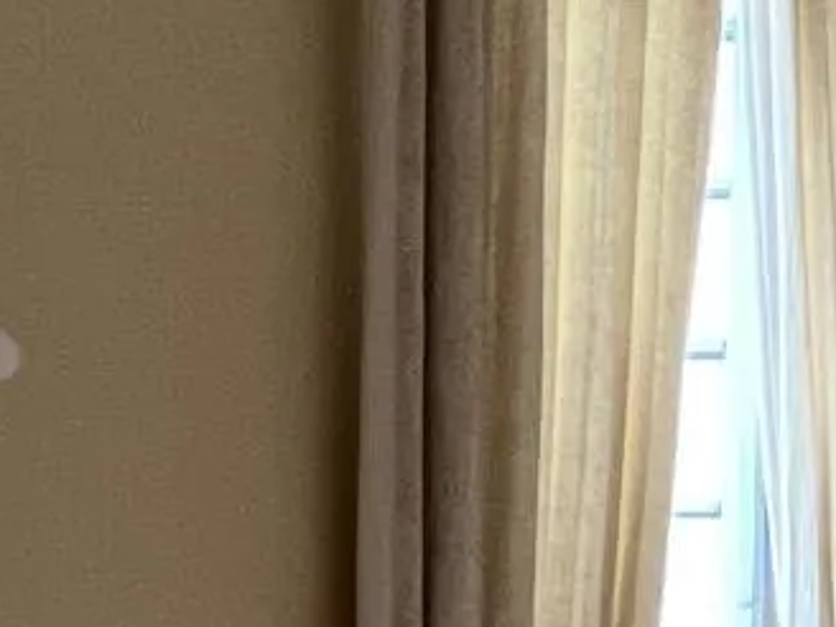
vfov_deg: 18.6
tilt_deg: +0.5
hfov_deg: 13.7
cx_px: 2174
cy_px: 703
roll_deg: -0.1
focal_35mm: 76
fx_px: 1835
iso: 250
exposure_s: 1/60
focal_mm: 1.57
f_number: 1.8
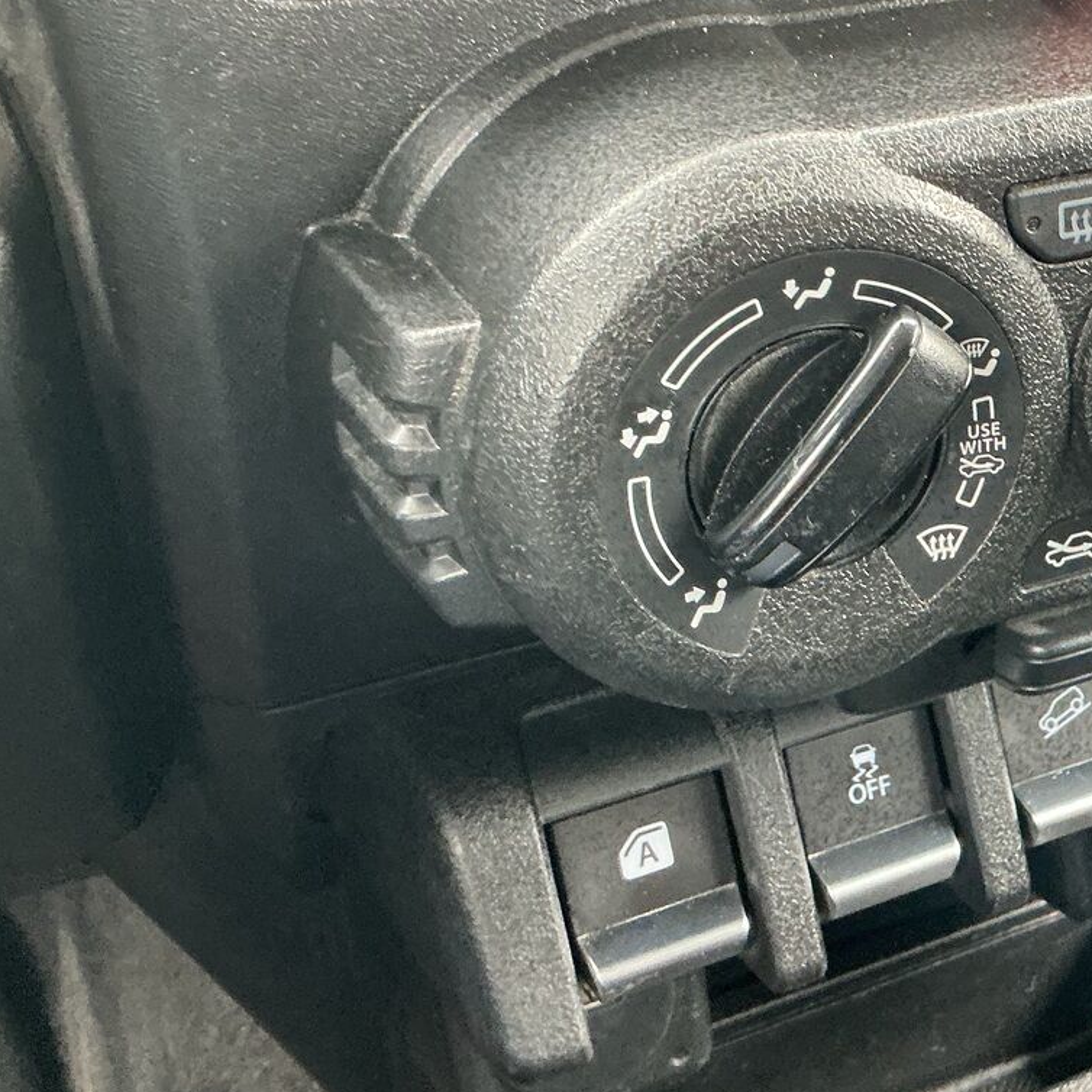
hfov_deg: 27.2
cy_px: 359
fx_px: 2070
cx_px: 1184
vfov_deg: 29.3
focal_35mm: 58
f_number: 1.8
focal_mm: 3
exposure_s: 1/60
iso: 160
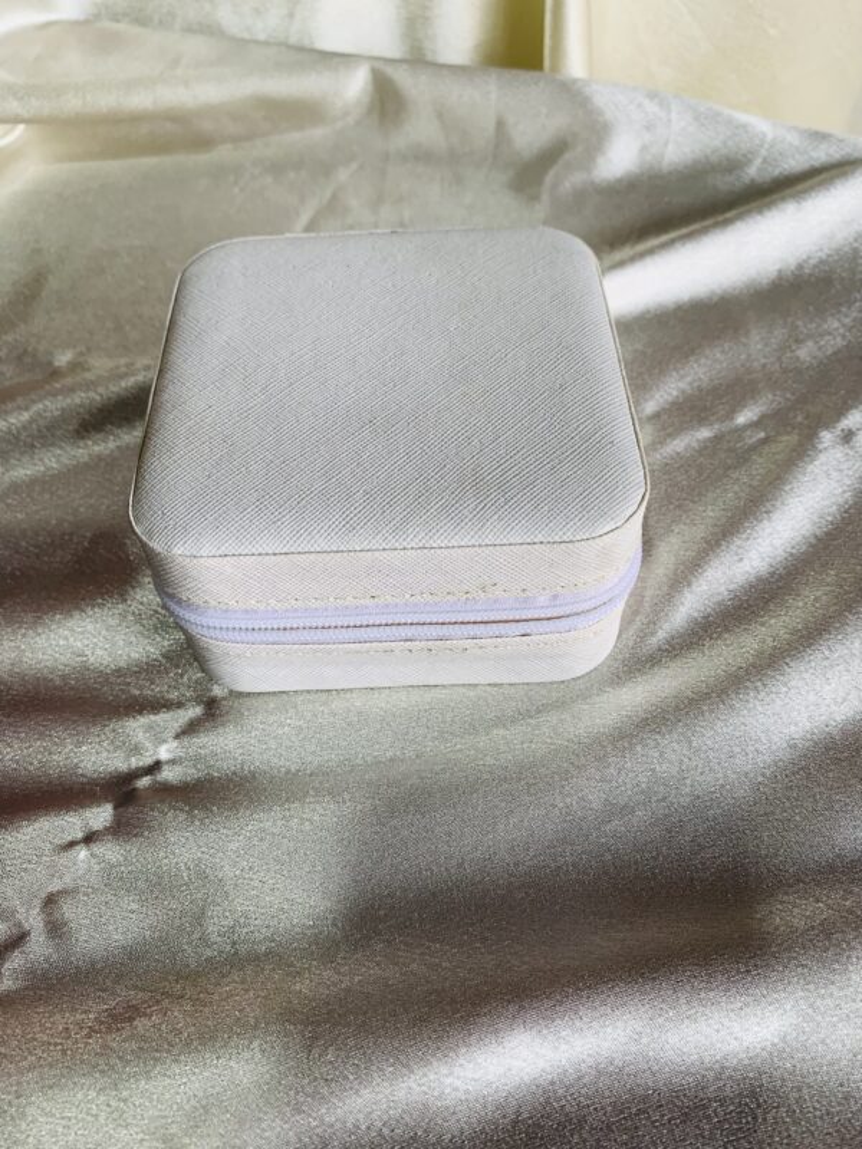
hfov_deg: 53.1
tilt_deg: -53.5
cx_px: 431
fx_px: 863
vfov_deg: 67.3
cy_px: 574
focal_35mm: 26
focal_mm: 4.25
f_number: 1.8
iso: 40
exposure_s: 1/100
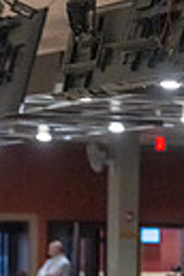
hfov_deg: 5.3
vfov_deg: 7.7
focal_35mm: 261
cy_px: 430
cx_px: 124
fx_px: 2001
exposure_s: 1/800
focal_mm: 75
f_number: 3.5
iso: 4000
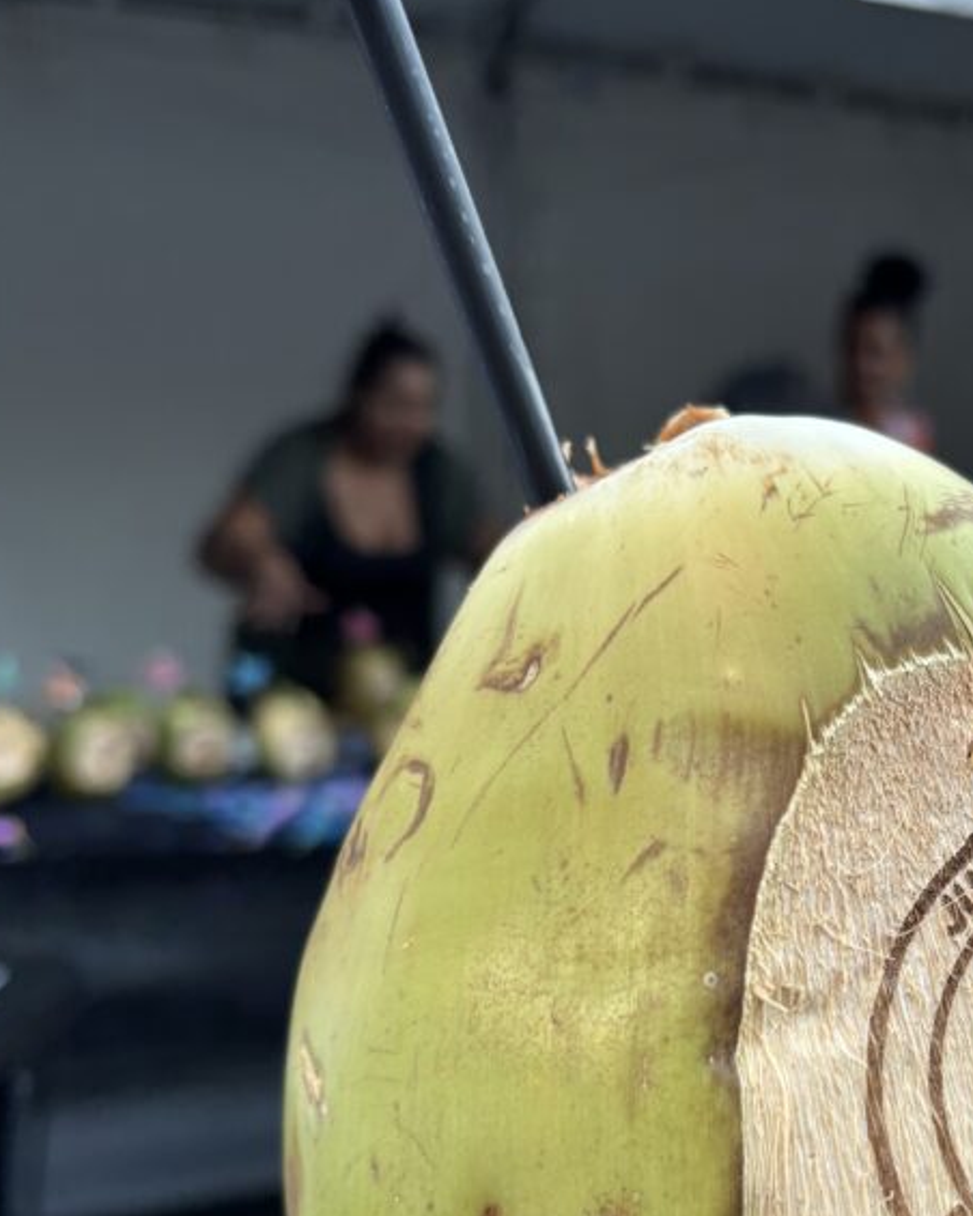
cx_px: 799
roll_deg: -5.8
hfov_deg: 31.8
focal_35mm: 46
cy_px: 846
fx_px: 1656
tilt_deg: -15.1
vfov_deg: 39.7
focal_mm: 5.96
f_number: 1.6
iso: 100
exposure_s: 1/121
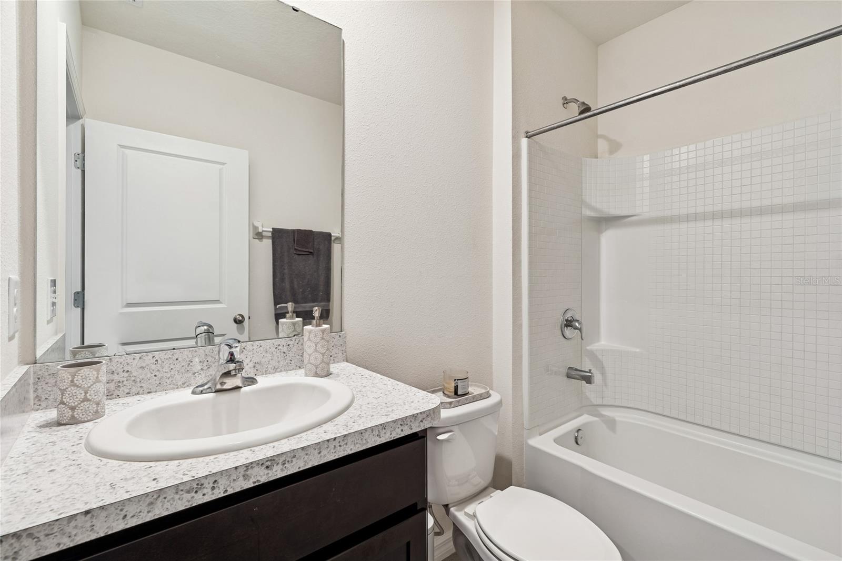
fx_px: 351
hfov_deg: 100.4
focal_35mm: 15
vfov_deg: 77.3
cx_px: 421
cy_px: 280
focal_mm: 10
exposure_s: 1/1.67
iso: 100
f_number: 7.1
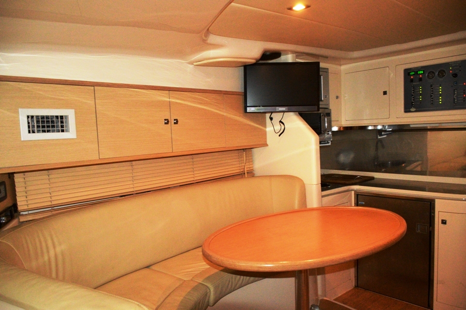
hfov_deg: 67.4
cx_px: 233
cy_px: 155
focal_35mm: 27
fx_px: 349
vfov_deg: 47.9
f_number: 3.5
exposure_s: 1/100
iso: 2800
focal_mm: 18
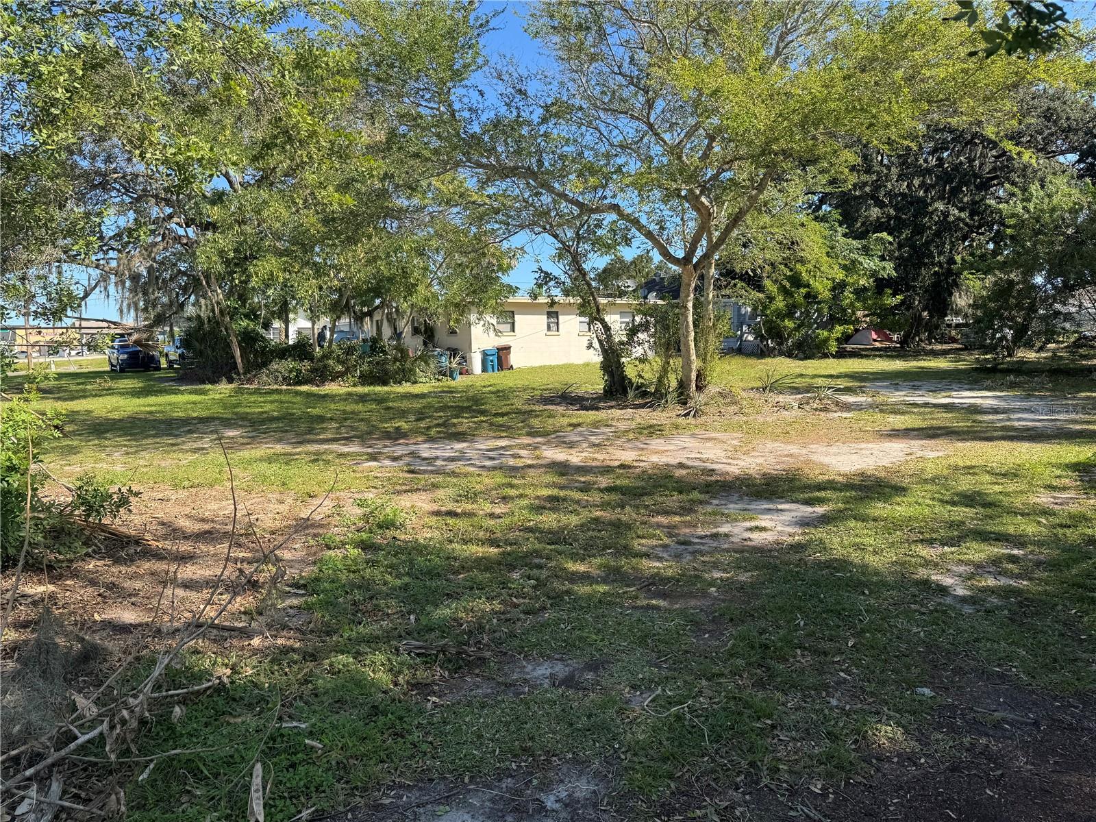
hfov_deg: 71.6
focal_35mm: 24
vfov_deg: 56.8
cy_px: 411
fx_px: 760
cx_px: 548
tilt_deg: -6.2
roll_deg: +0.9
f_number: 1.78
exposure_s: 1/1488
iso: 80
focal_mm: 6.76
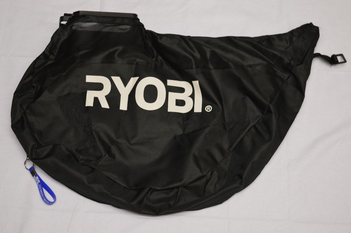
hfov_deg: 33.4
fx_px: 584
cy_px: 116
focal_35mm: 60
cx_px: 176
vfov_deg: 22.6
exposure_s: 1/15
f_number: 5
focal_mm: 40
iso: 500
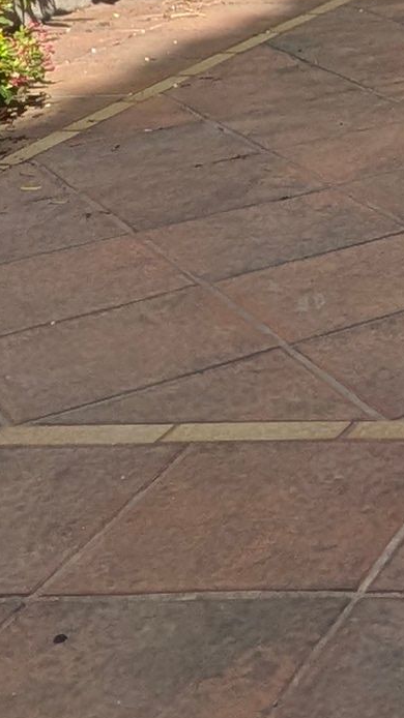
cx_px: 1048
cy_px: -376
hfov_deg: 11.8
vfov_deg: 22.4
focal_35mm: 77
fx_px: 1467
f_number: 1.7
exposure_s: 1/5319
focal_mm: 2.02
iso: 54
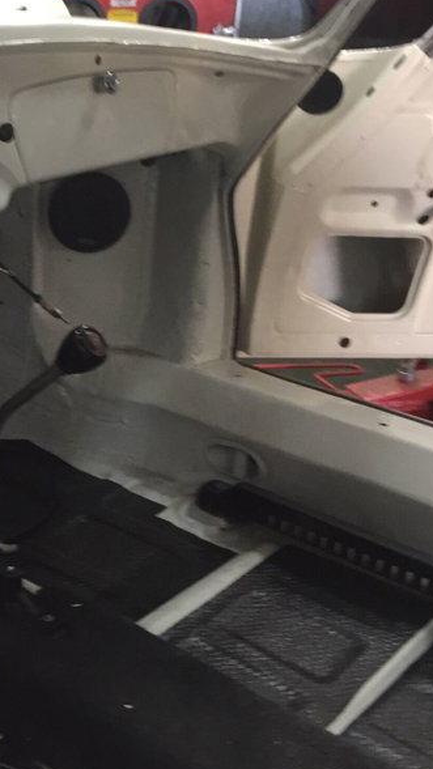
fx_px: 1122
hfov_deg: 20.5
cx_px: -73
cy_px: 348
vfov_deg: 37.8
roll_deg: +0.0
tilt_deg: -21.3
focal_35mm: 55
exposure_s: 1/33
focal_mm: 4.15
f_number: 2.2
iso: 160
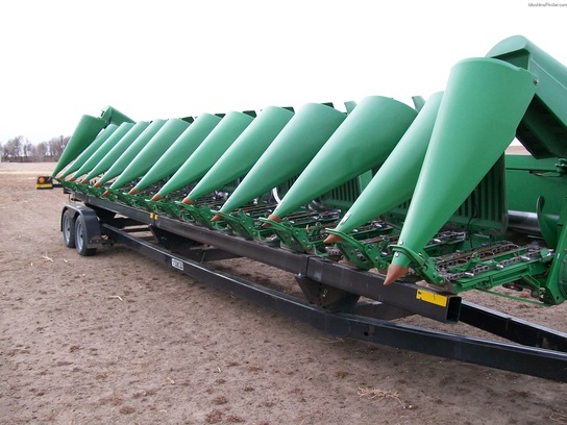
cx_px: 284
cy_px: 212
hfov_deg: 51.4
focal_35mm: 36
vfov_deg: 39.7
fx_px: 590
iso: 80
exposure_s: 1/320
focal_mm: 6
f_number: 2.7
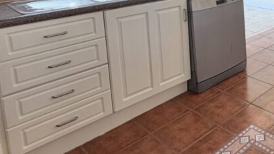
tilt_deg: -8.7
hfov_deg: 43.0
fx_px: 276
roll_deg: +0.6
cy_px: -16
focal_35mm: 38
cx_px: 291
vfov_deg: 28.3
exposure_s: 1/100
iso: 80
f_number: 2.2
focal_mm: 2.22
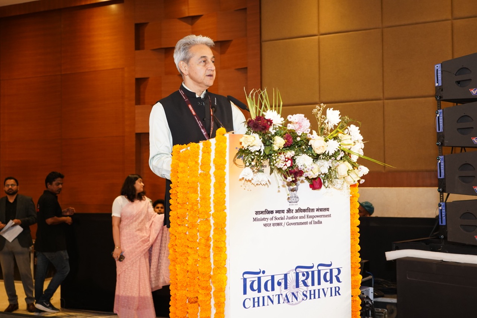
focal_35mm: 43
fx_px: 570
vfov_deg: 31.2
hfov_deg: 45.4
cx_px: 238
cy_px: 159
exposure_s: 1/125
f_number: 5
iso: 2000
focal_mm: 43
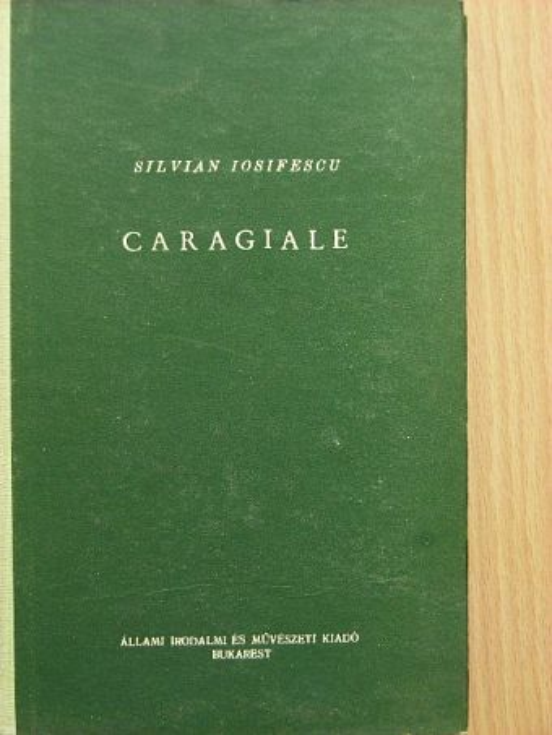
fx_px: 1679
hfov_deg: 18.7
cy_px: 368
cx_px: 276
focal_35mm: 79
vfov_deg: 24.7
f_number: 3.5
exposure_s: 1/30
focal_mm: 13.2
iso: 142
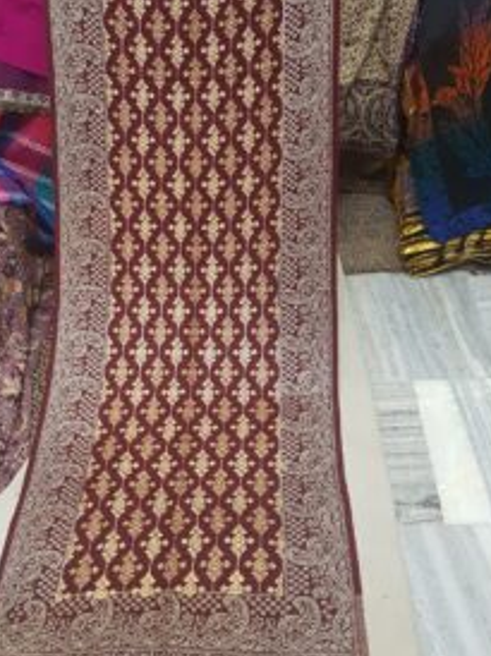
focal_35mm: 38
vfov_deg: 49.0
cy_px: 311
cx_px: 194
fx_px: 720
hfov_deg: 37.5
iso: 250
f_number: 1.7
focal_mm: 4.2
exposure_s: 1/25
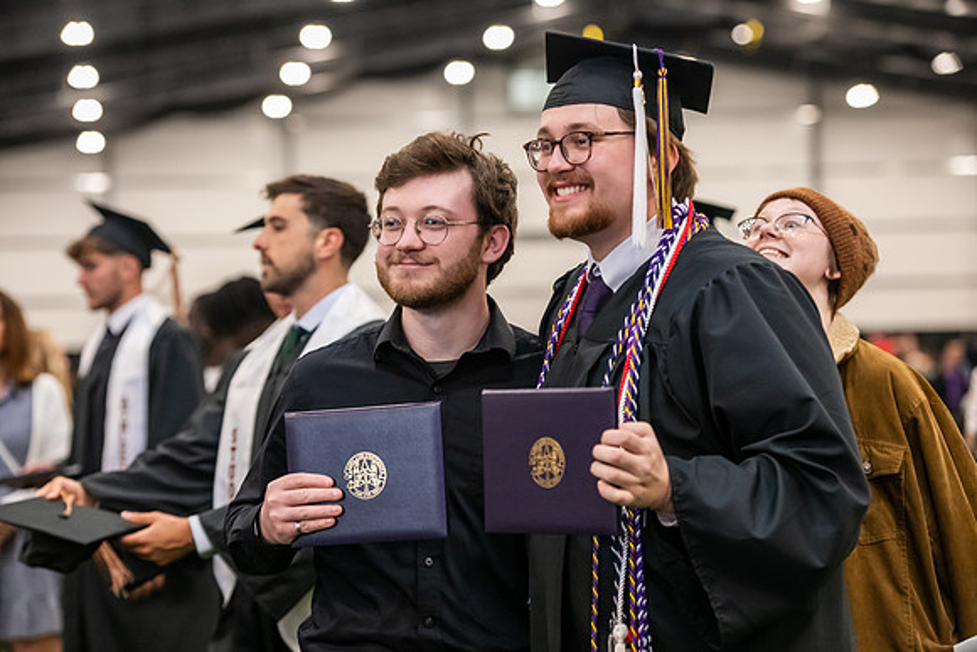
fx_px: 2986
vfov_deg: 12.5
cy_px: 326
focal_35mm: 110
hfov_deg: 18.6
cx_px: 488
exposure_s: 1/200
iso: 3200
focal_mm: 110
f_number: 3.5
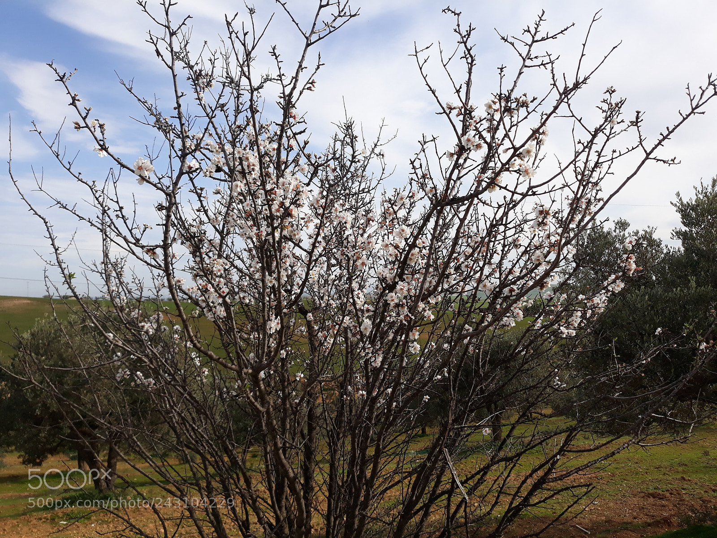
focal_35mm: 27
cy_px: 269
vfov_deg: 51.4
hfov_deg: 65.3
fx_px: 559
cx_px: 358
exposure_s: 1/1520
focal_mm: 3.71
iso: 40
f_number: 1.7
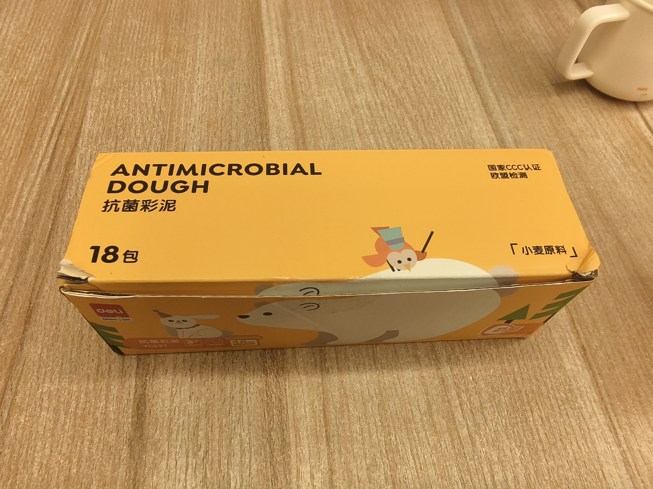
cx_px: 326
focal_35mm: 25
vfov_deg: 54.9
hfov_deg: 69.4
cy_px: 244
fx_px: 472
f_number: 2
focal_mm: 2.32
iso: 822
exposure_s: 1/33.3
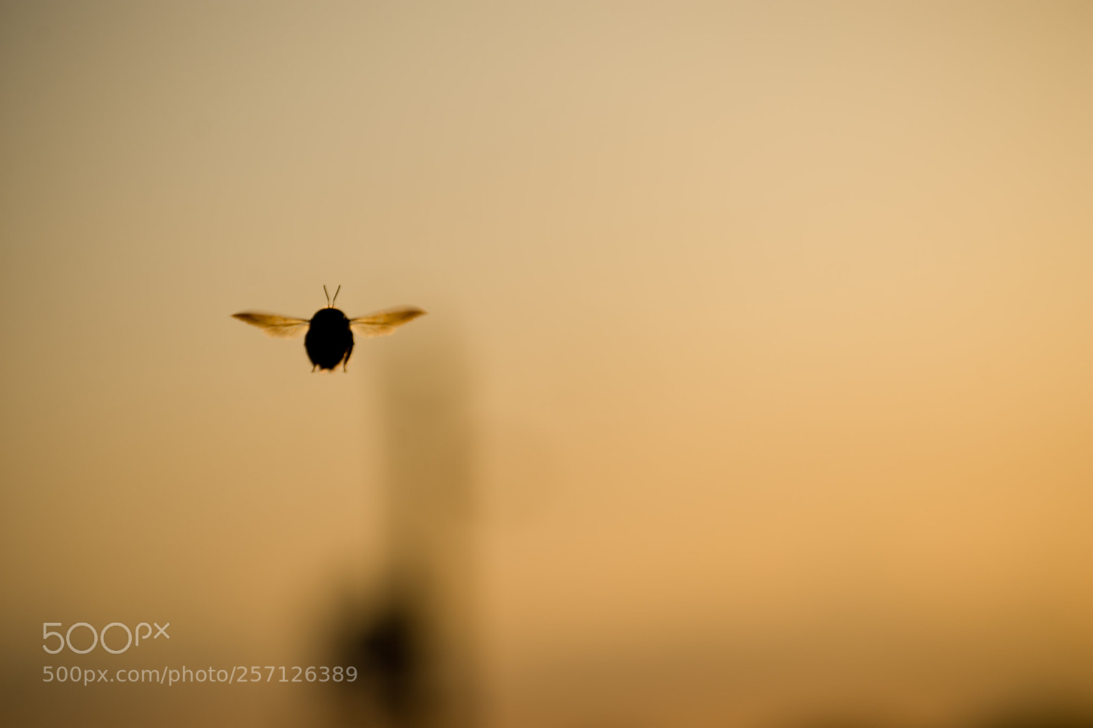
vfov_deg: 6.8
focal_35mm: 202
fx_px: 6146
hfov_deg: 10.2
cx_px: 546
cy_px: 364
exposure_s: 1/800
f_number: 5.6
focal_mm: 135
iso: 100
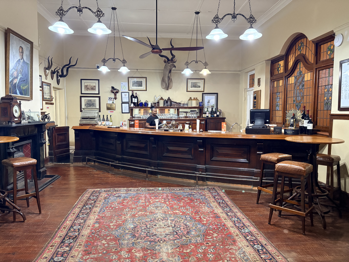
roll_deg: -0.1
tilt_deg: -3.9
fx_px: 262
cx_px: 174
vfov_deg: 53.1
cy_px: 131
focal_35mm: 26
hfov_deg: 67.3
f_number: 1.6
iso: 500
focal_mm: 5.96
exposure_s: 1/50
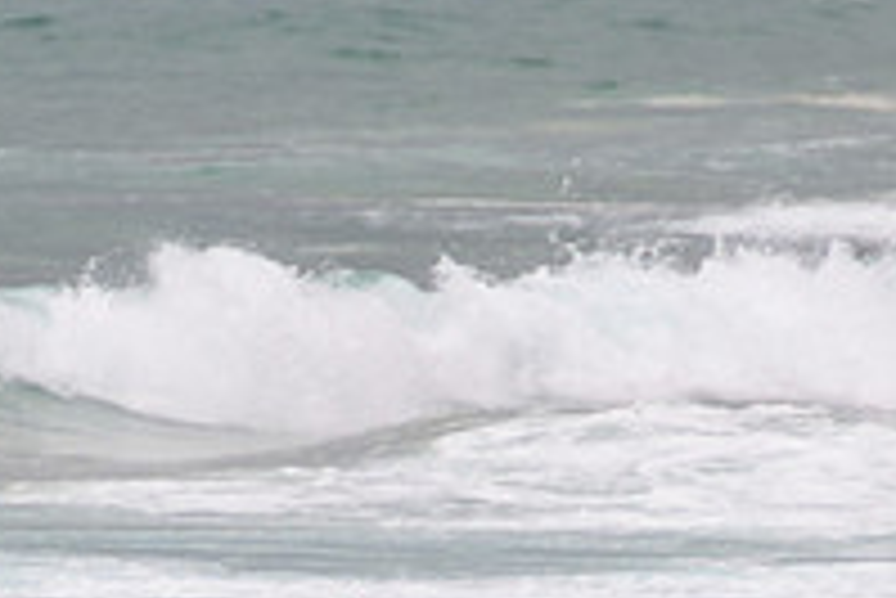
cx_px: 334
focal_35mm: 1606
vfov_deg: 0.9
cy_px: 703
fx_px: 39999
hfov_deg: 1.3
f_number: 5.6
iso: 140
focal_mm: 400
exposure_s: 1/2000
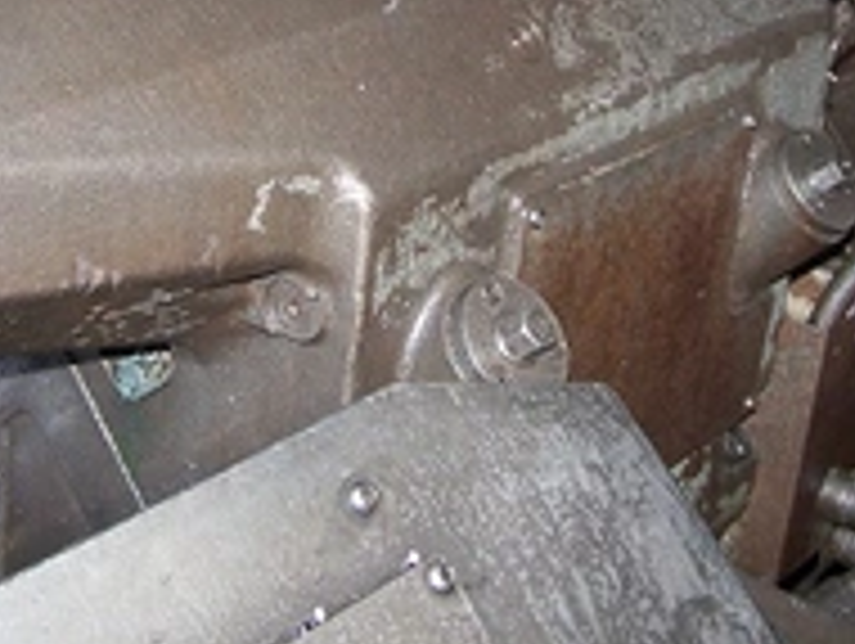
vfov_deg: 18.2
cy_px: 59
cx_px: 356
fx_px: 1978
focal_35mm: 80
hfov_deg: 24.4
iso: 140
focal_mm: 6.3
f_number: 2.8
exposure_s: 1/60
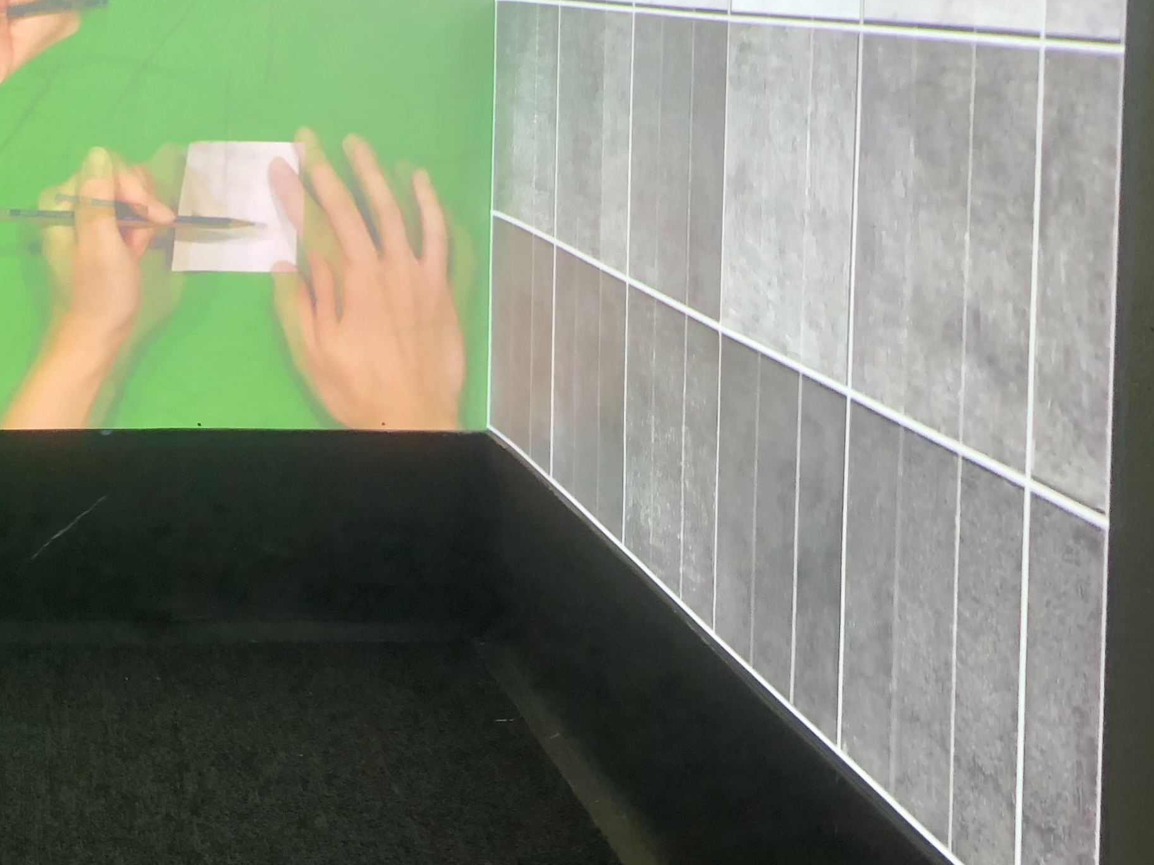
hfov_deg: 30.1
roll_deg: +0.1
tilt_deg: -5.4
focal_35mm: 60
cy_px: 154
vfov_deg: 24.0
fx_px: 2000
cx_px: 22
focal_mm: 4
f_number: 1.8
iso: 25
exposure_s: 1/120
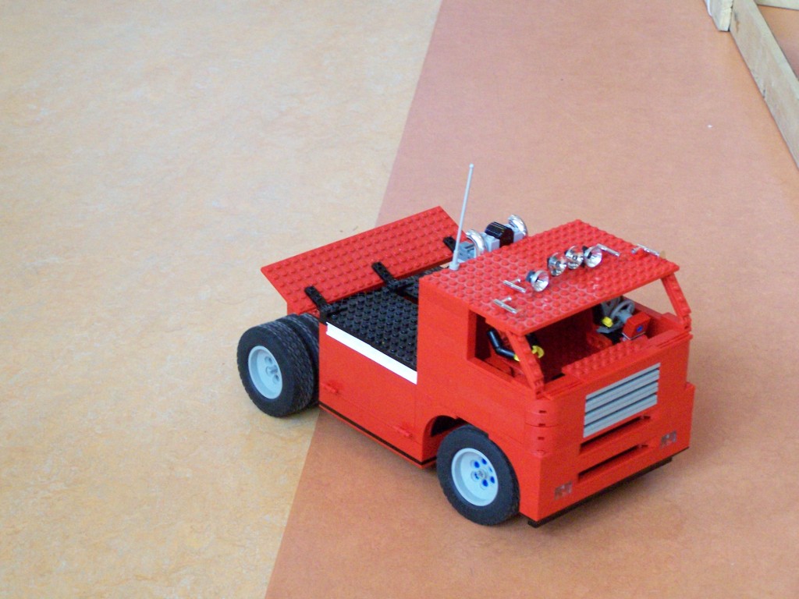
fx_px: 1893
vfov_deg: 18.0
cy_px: 300
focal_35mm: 82
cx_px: 400
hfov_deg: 23.8
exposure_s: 1/250
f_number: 3.2
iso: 400
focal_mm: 13.7
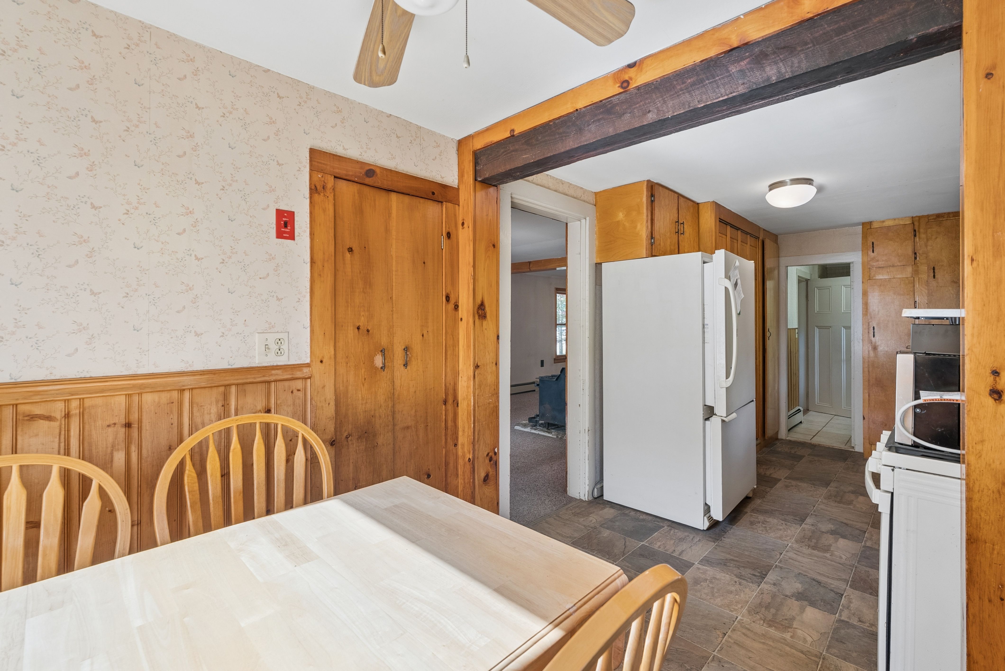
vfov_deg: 73.8
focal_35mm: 16
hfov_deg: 96.7
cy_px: 336
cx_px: 502
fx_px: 447
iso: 320
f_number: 7.1
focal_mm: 16
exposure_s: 1/40
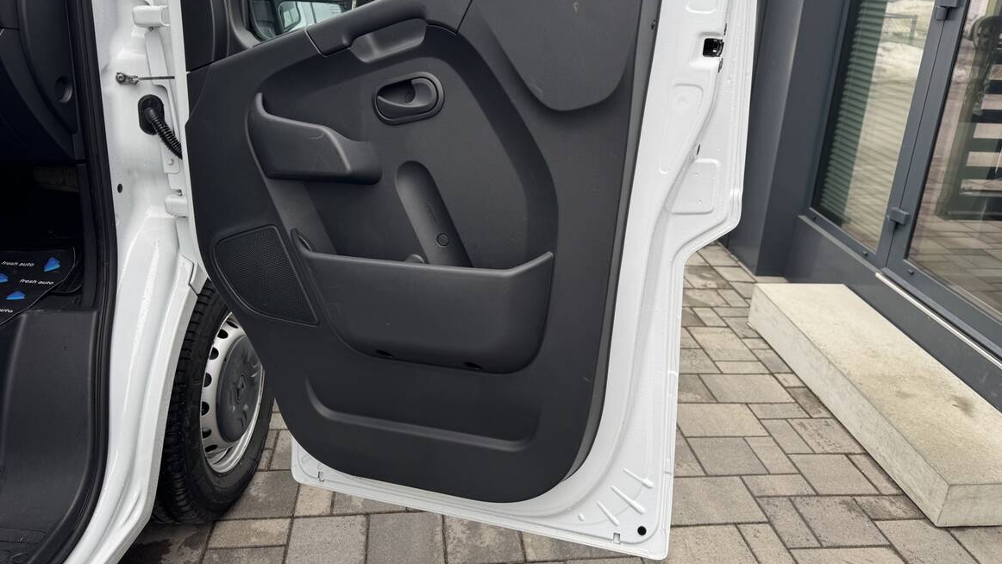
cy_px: 227
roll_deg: -2.6
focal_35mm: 27
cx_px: 496
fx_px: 717
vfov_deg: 42.7
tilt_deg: -19.1
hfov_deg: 69.9
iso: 80
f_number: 1.78
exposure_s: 1/328
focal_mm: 6.76
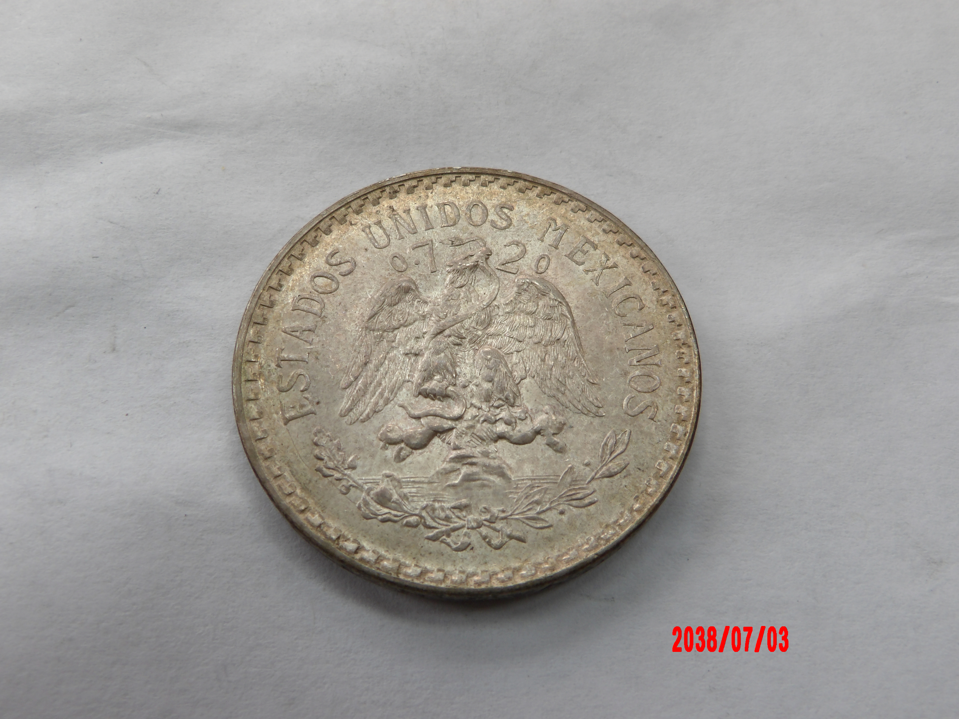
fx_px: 942
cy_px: 360
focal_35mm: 34
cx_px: 480
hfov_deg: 54.0
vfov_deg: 41.8
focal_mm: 6.2
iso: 100
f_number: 4.5
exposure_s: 1/41
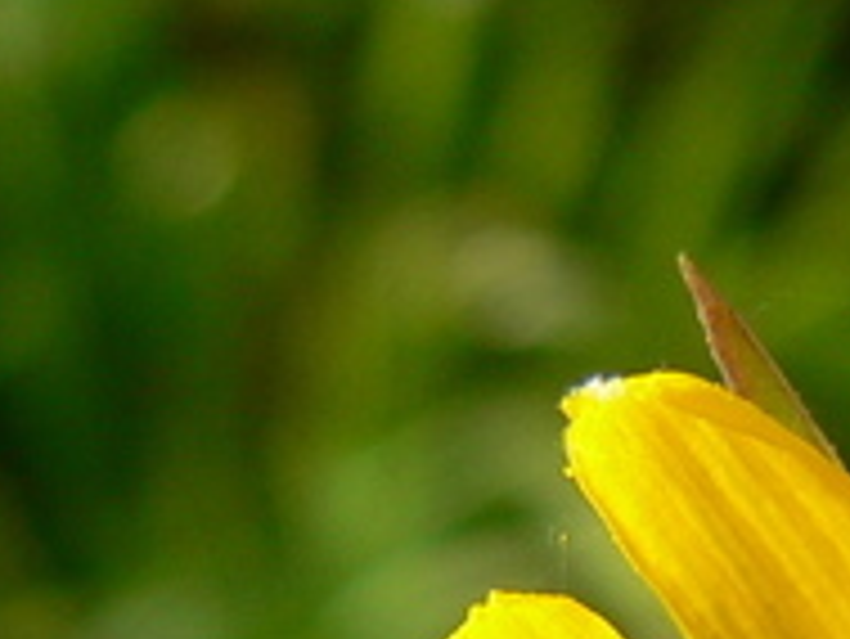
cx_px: 1032
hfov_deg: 8.3
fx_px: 5774
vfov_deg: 6.2
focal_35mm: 235
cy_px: 1202
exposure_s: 1/400
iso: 80
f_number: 4
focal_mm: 8.7
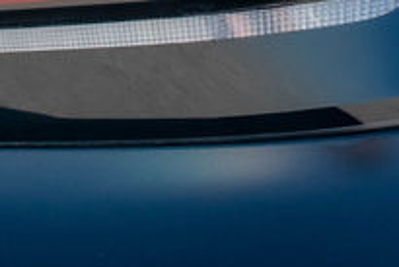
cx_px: -218
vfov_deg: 8.7
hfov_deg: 12.9
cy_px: -239
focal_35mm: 150
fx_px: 1664
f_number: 9
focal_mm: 20
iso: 200
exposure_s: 1/320
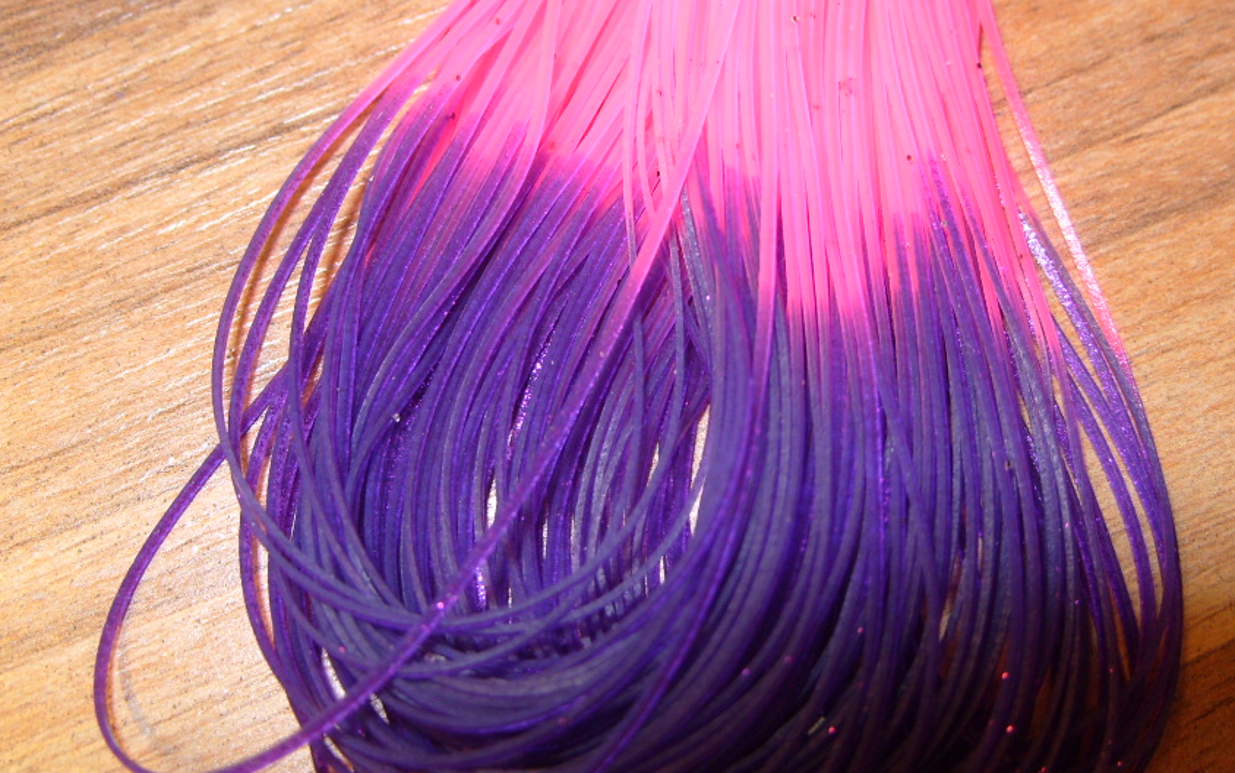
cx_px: 673
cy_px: 284
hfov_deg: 44.3
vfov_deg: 28.5
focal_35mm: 45
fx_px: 1515
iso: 100
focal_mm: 7.8
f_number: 2.8
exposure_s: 1/45
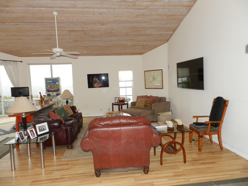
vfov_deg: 58.9
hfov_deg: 73.9
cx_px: 124
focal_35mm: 23
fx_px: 165
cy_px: 93
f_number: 3.4
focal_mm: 4
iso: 280
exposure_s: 1/30
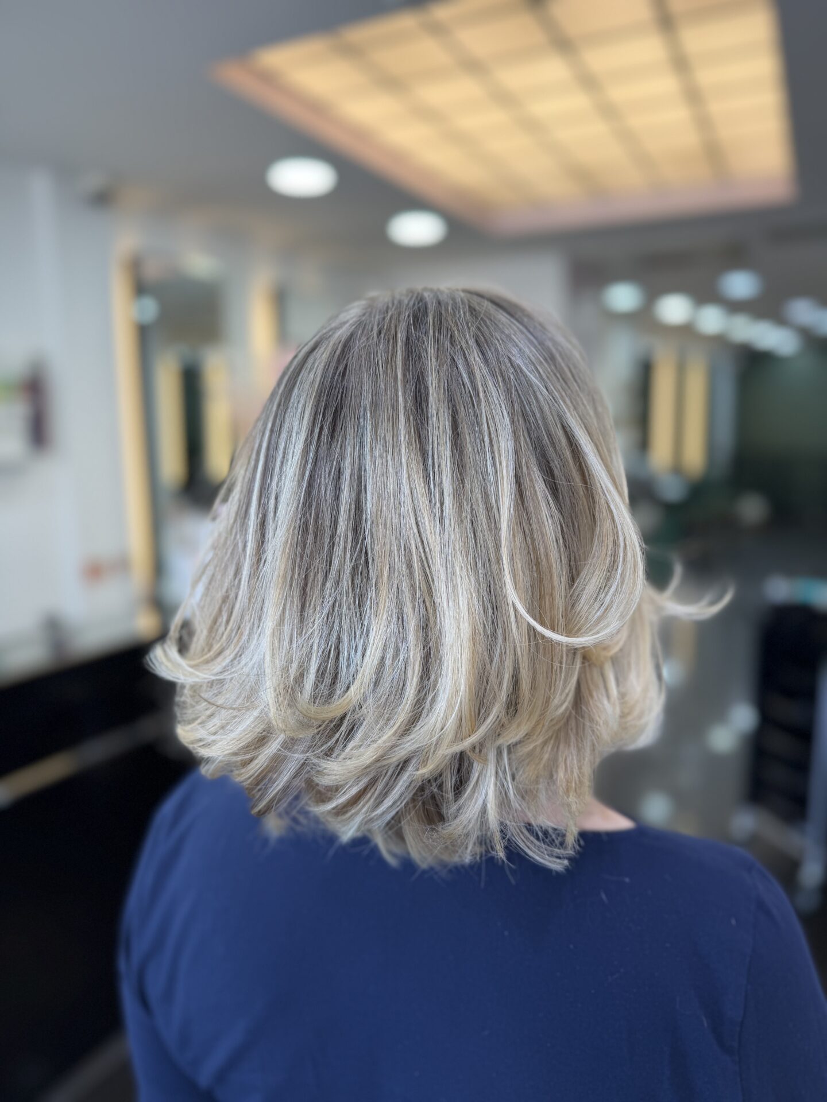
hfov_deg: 56.8
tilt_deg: -9.7
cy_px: 551
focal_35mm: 24
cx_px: 414
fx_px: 765
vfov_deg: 71.6
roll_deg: +0.5
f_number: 1.78
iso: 50
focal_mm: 6.76
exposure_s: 1/100
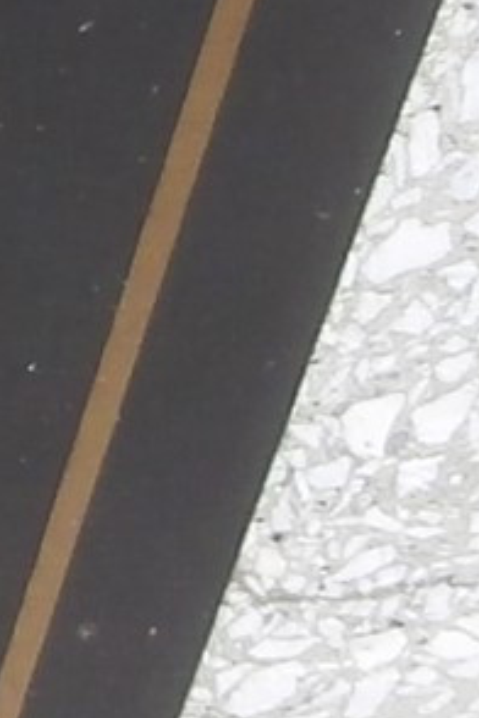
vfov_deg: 8.1
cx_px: -1211
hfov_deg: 5.0
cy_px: 232
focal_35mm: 254
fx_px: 5069
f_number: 3
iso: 100
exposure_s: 1/200
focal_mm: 4.2
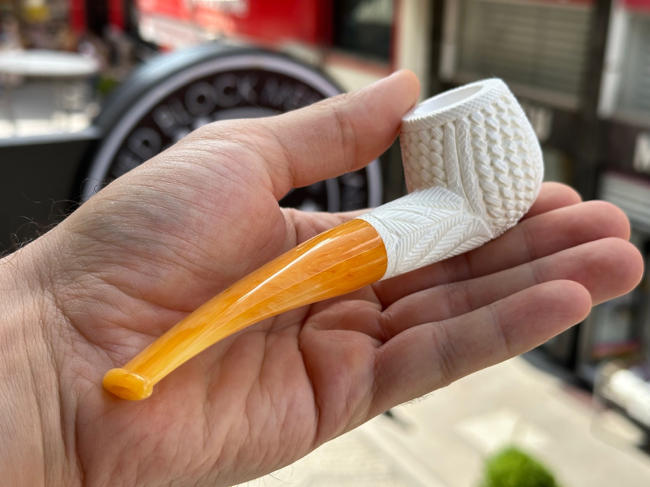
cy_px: 244
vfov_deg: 30.3
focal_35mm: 48
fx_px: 901
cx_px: 325
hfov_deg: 39.7
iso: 64
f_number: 1.78
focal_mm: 6.86
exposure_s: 1/919
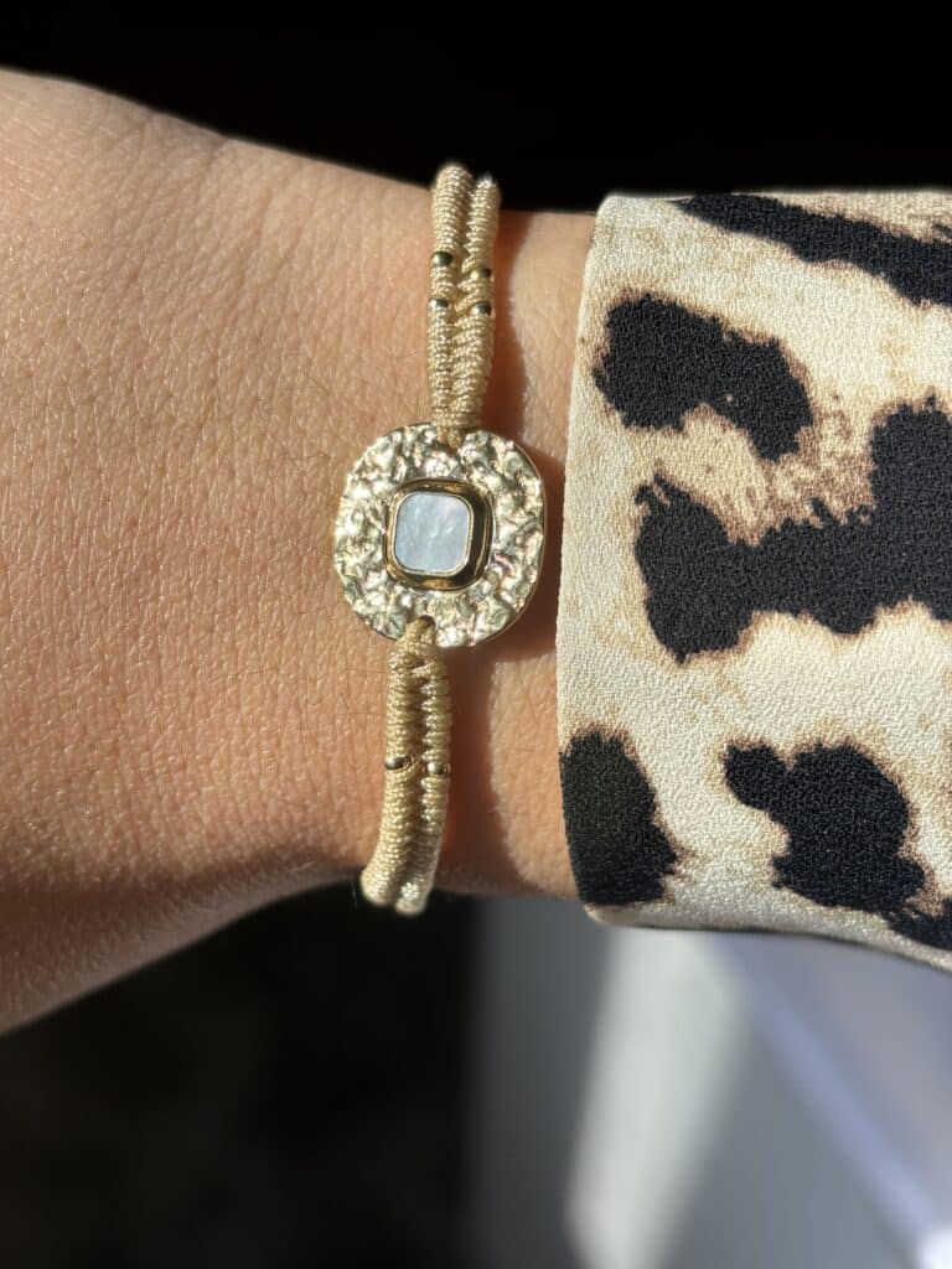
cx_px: 476
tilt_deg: -53.4
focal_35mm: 52
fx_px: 1907
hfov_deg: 28.0
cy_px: 634
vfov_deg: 36.8
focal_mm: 5.96
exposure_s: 1/2288
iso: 40
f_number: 1.6
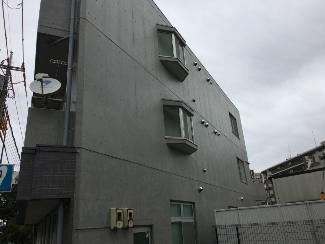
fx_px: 272
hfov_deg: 61.7
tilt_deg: +22.9
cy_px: 122
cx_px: 162
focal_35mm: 29
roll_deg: +3.9
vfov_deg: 48.2
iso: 25
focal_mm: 4.15
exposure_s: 1/680
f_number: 2.2
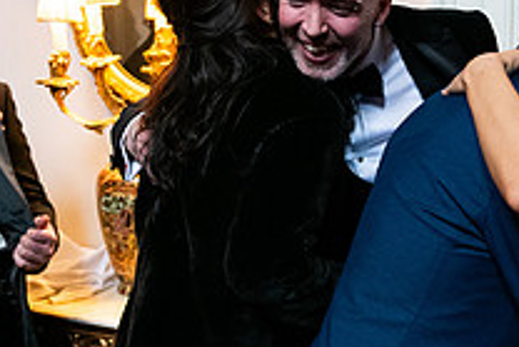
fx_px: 967
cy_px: 201
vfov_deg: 20.3
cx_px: 399
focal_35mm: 67
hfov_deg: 29.5
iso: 1600
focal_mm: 24
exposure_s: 1/160
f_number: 3.5
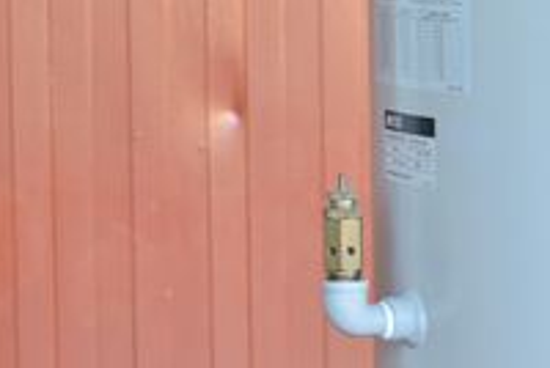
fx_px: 3156
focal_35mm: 206
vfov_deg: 6.7
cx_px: 424
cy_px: -27
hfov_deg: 9.9
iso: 1250
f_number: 6.3
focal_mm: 55
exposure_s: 1/125
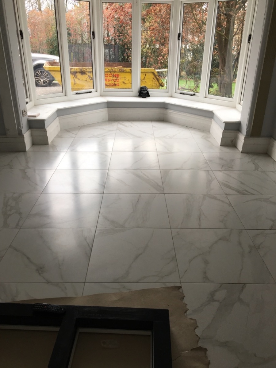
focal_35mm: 29
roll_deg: -0.7
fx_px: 308
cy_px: 184
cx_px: 138
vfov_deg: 61.7
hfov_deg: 48.2
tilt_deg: -25.4
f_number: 2.2
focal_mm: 4.15
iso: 32
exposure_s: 1/100
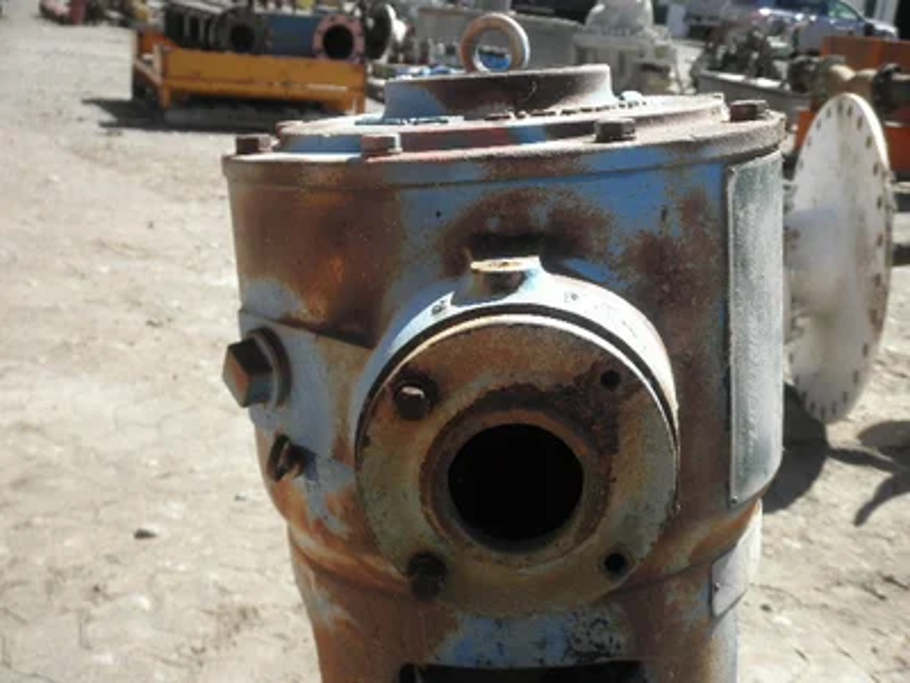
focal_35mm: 44
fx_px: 1157
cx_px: 455
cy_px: 342
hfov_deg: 42.9
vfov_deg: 32.9
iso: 64
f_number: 3.4
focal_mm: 7.9
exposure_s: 1/400
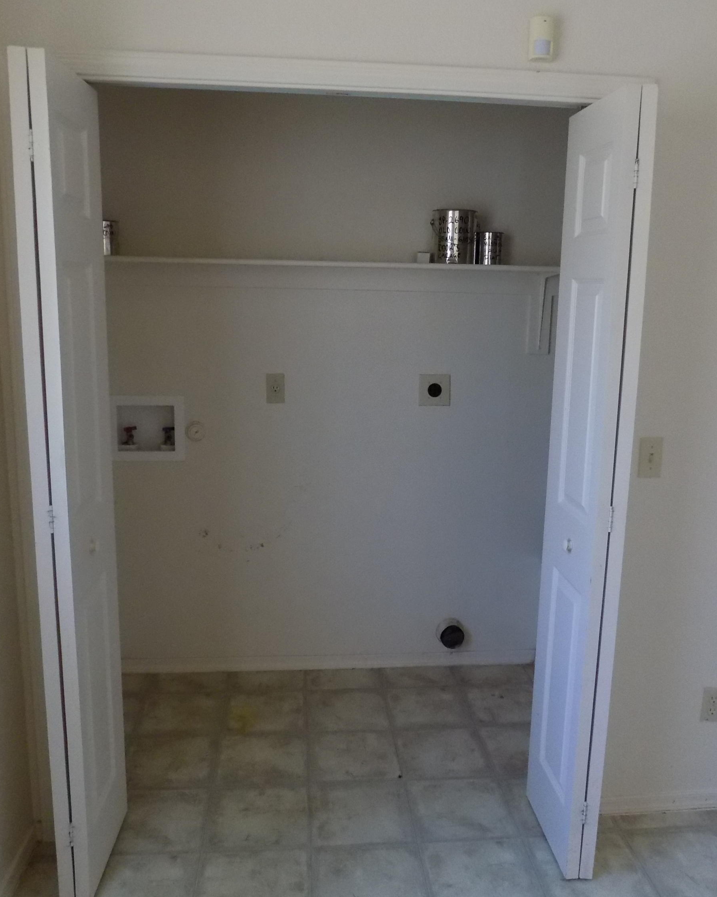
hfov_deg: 48.5
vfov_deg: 58.8
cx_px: 379
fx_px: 796
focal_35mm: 30
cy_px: 449
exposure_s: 1/30
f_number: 3.1
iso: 360
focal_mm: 4
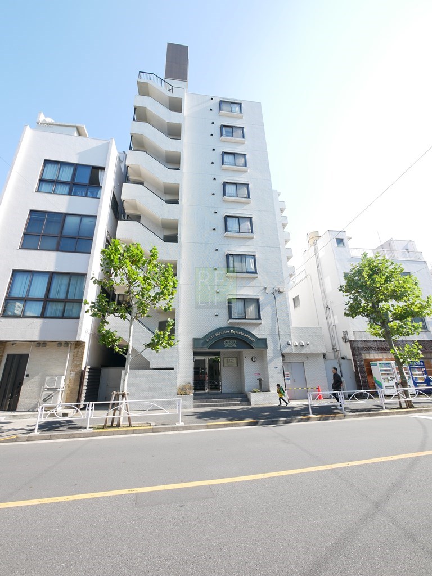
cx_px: 216
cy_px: 288
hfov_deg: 85.7
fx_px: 233
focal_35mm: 14
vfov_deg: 102.1
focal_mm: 7
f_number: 5.6
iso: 200
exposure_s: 1/200
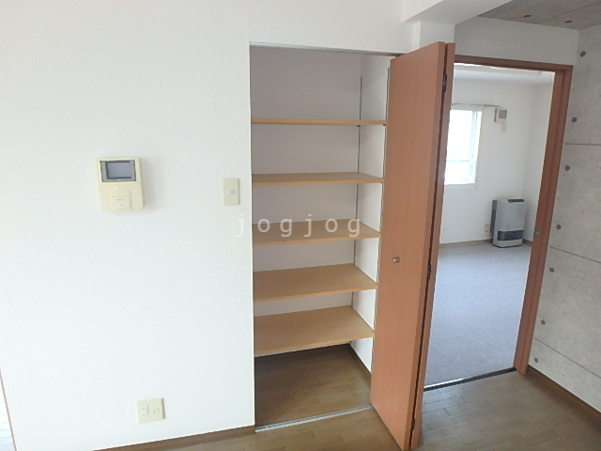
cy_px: 226
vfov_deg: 63.4
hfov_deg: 79.0
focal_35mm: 21
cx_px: 300
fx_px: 365
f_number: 3.5
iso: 250
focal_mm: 3.7
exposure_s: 1/30
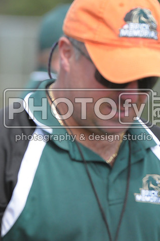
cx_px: 81
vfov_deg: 5.6
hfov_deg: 3.7
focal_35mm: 371
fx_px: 2482
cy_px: 113
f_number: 4
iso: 1600
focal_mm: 200
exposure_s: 1/5000
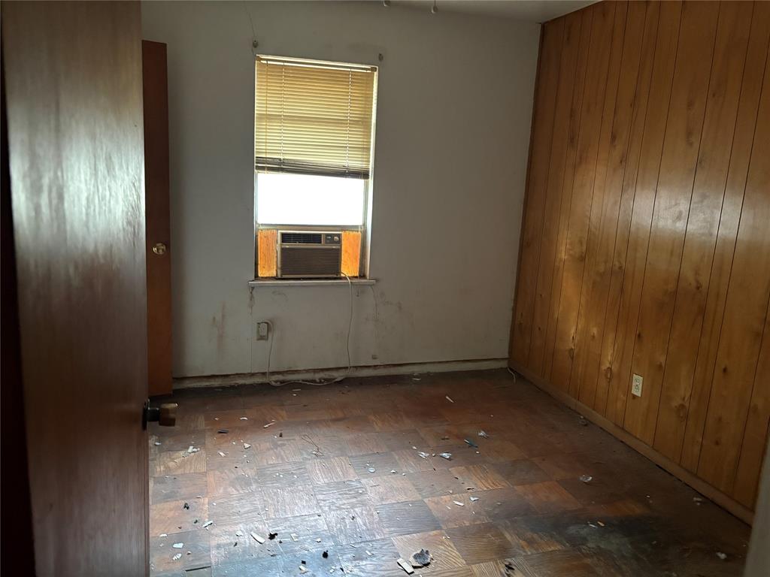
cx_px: 385
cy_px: 288
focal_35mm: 26
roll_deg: -3.1
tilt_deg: -10.7
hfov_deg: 67.3
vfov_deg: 53.1
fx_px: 578
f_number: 1.6
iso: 640
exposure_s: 1/30
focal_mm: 5.96
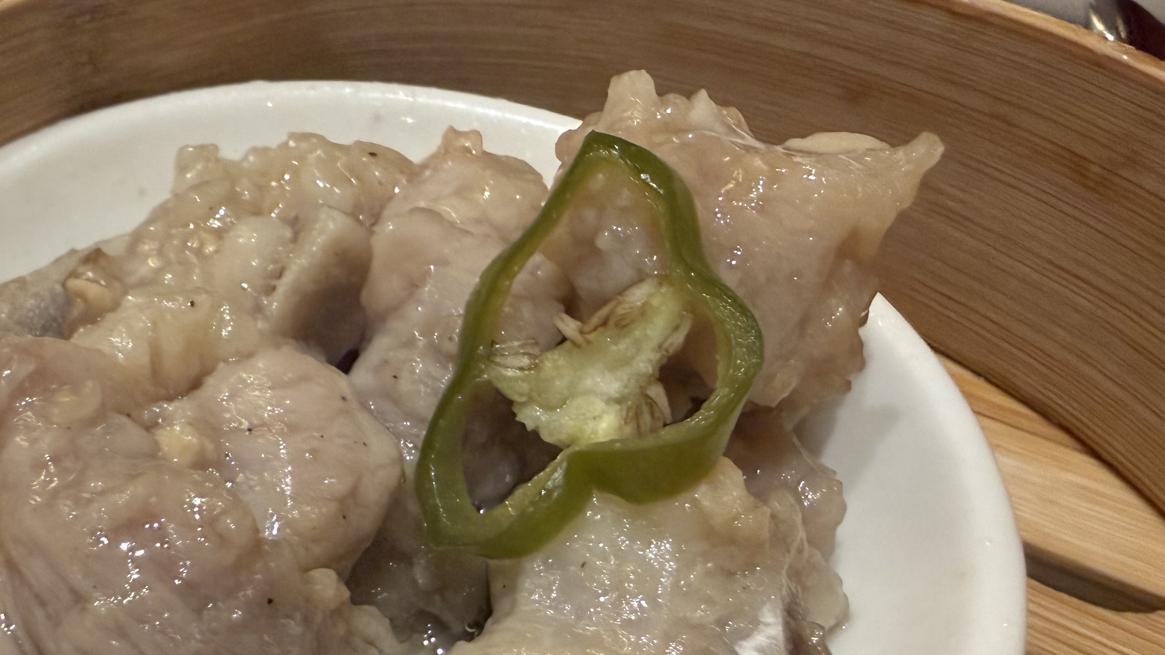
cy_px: 439
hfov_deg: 48.0
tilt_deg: -45.7
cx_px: 331
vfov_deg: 28.8
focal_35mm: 41
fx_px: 1266
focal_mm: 2.22
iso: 250
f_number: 2.2
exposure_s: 1/100
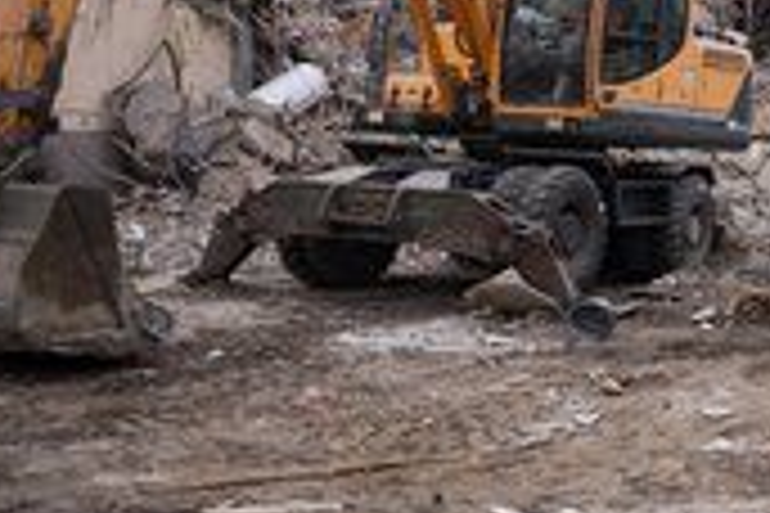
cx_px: 689
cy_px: 178
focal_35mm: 70
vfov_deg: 19.4
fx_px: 1497
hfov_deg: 27.8
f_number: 2.8
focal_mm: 30
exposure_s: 1/100
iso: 125
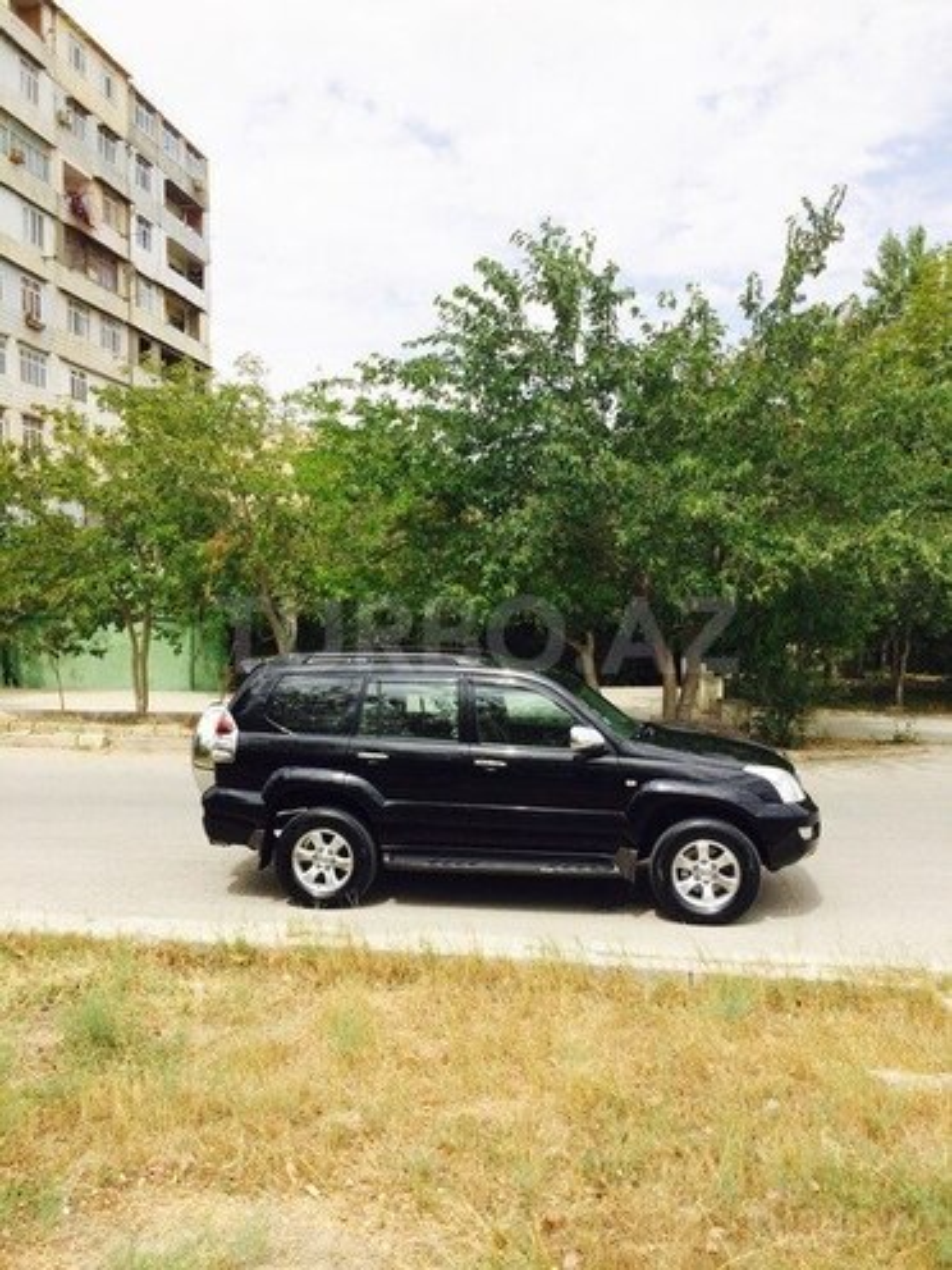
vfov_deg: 61.7
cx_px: 476
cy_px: 635
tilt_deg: -3.0
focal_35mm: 29
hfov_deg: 48.2
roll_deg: +1.2
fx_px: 1063
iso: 32
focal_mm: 4.15
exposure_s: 1/2933
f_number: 2.2
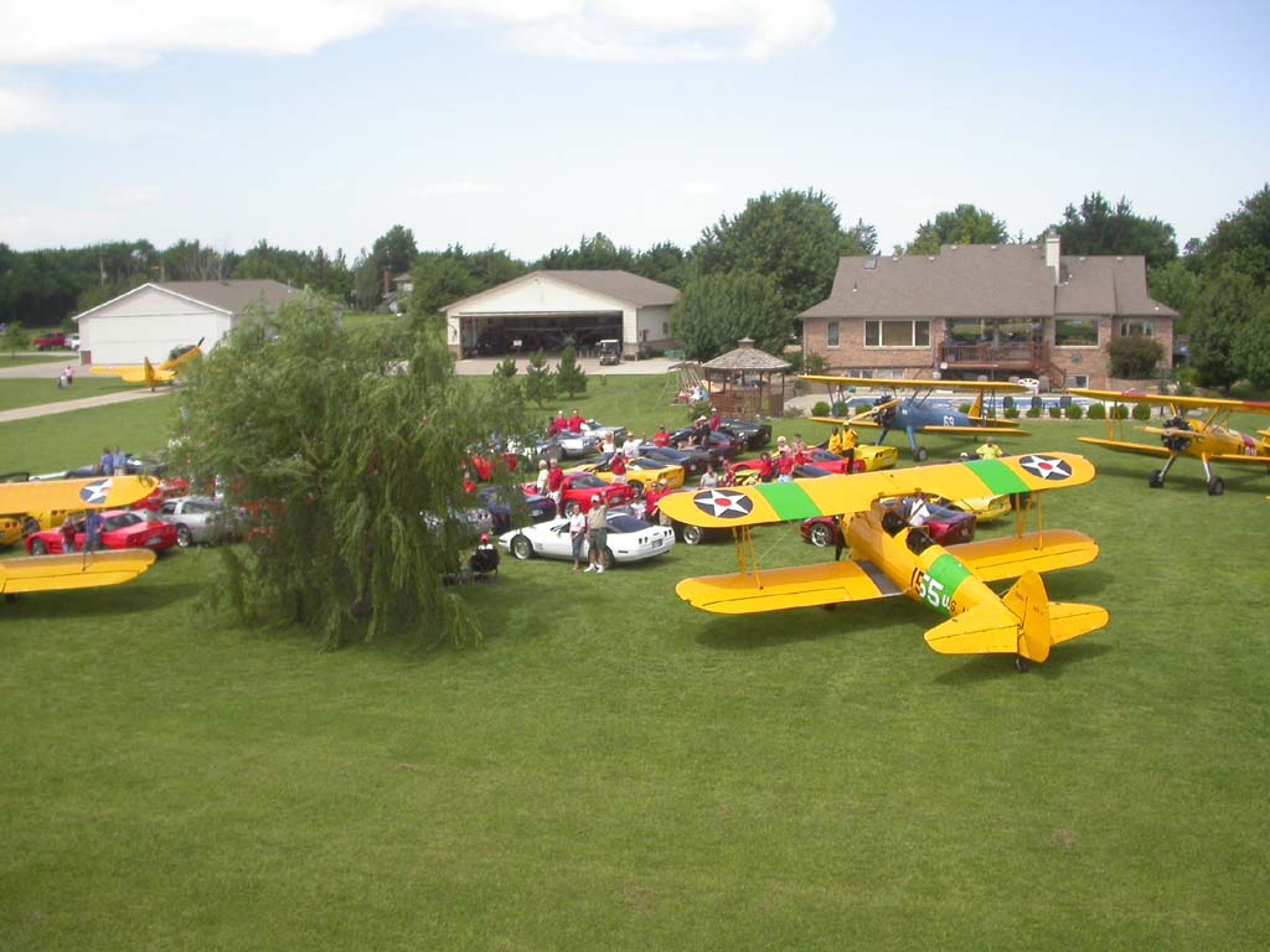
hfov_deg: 49.0
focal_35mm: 38
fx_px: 1394
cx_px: 635
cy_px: 476
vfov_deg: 37.7
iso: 100
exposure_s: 1/1000
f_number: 2.6
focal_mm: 7.85
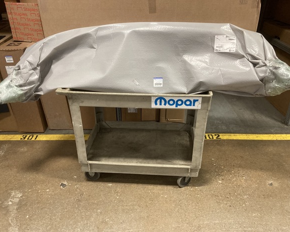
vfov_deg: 48.5
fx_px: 257
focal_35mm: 30
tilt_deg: -29.7
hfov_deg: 58.8
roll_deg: -0.2
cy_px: 118
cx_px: 145
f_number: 1.8
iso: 320
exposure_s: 1/60
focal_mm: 3.99
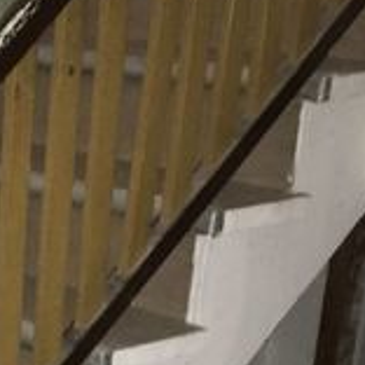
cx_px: -190
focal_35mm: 105
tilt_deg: -23.0
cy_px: 452
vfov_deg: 15.9
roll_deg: +1.2
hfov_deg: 15.3
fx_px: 1253
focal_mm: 4.15
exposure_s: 1/16
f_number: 2.2
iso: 200
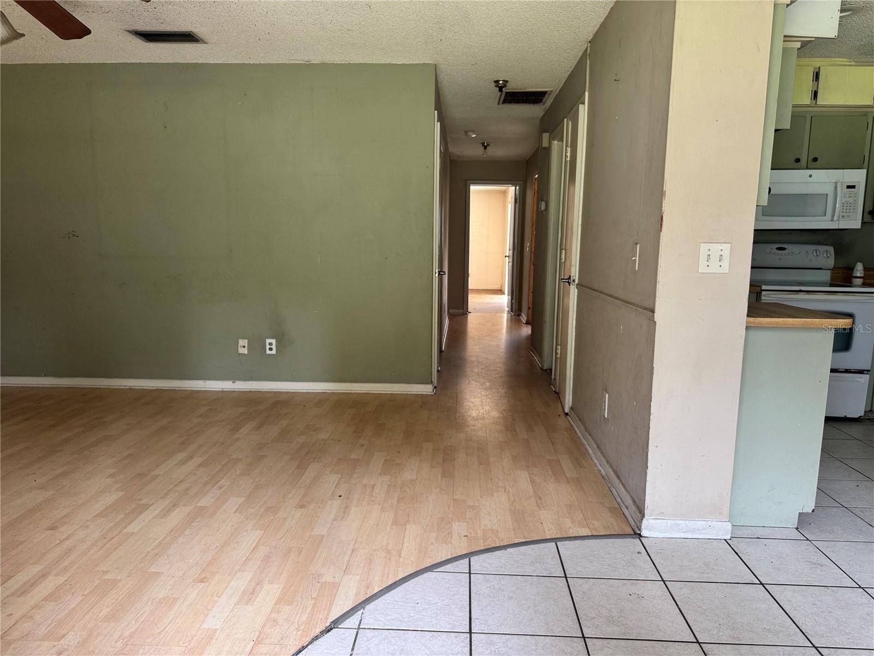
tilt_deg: -9.3
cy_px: 328
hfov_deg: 71.6
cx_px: 437
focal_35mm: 24
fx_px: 606
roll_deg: -1.2
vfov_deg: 56.8
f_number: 1.78
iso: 64
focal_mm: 6.76
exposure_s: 1/121
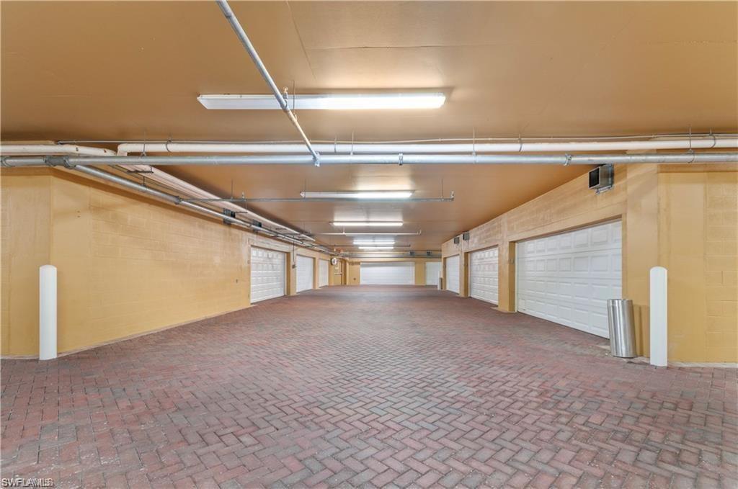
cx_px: 369
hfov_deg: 100.5
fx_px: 307
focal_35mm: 15
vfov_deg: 77.1
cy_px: 244
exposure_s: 2
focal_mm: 10
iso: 200
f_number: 8
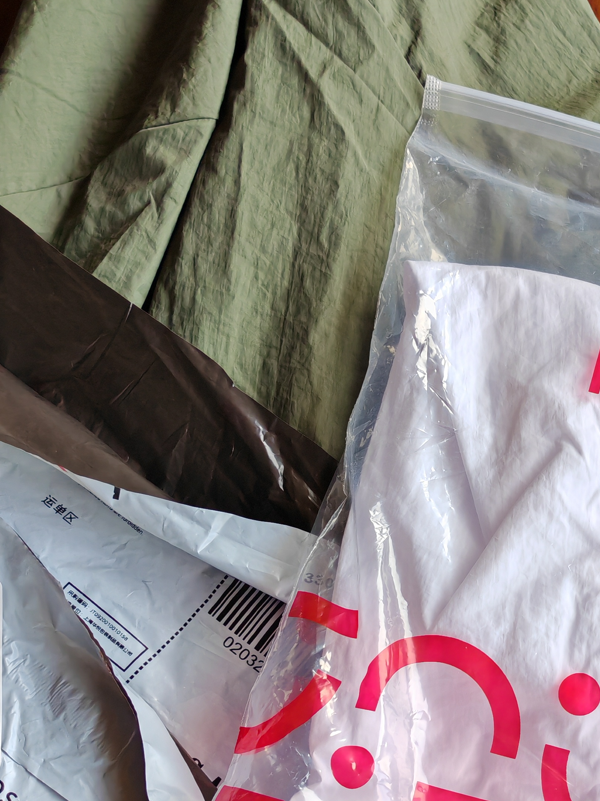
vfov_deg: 36.2
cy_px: 575
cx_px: 577
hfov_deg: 26.7
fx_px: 1202
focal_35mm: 52
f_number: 1.9
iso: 50
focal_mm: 5.52
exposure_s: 1/100
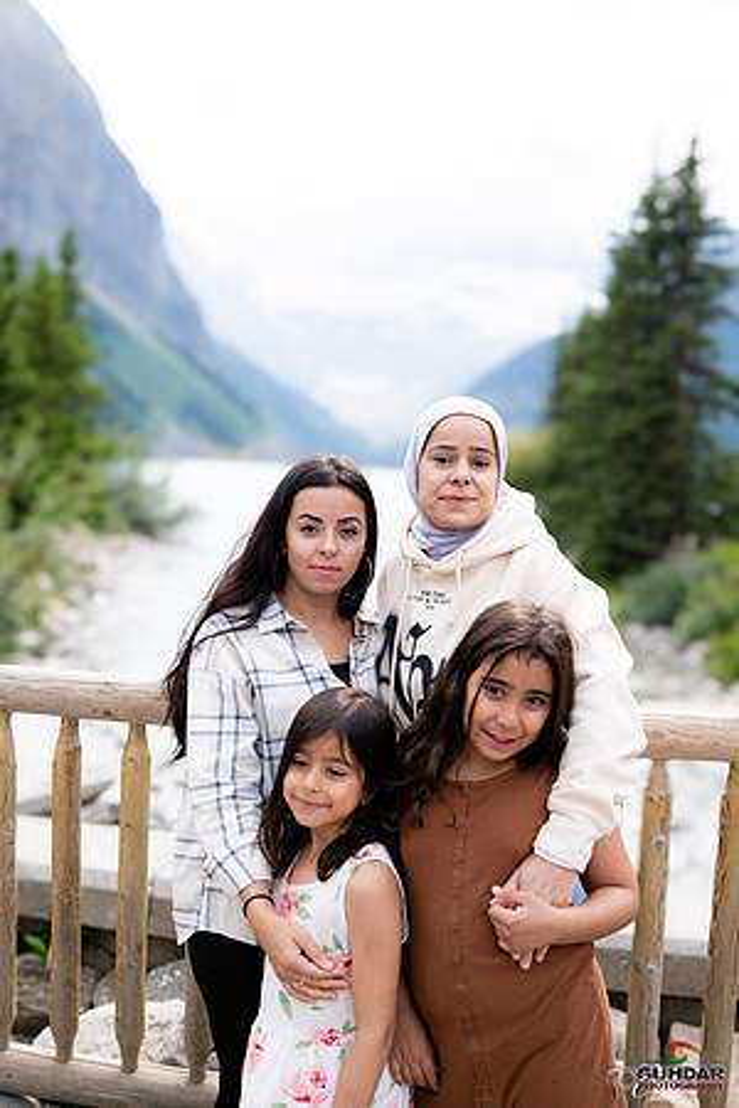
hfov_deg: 37.9
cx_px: 370
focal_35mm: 35
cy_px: 554
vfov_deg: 54.4
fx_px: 1078
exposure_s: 1/2500
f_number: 3.2
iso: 200
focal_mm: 35
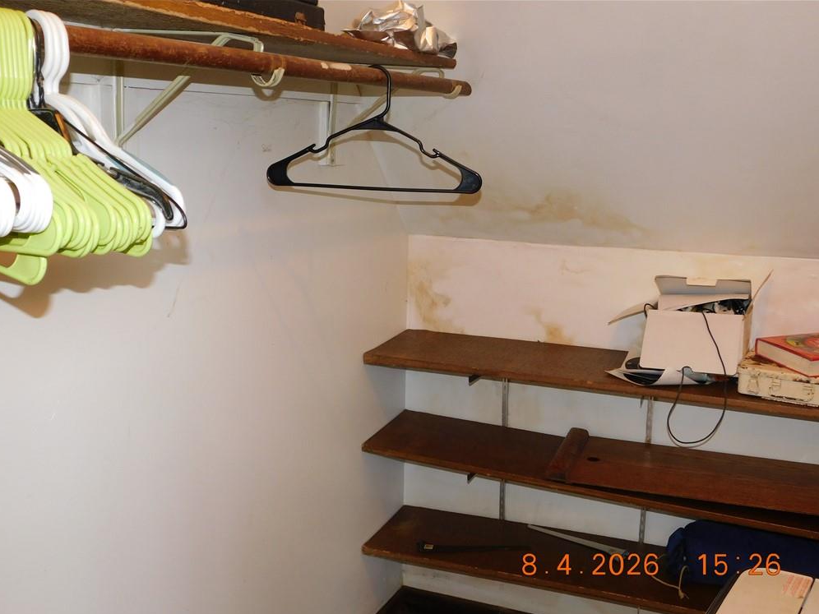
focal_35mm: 37
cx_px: 413
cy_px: 315
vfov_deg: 38.7
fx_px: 875
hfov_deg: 50.1
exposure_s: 1/30
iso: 200
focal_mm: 6.3
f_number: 3.5
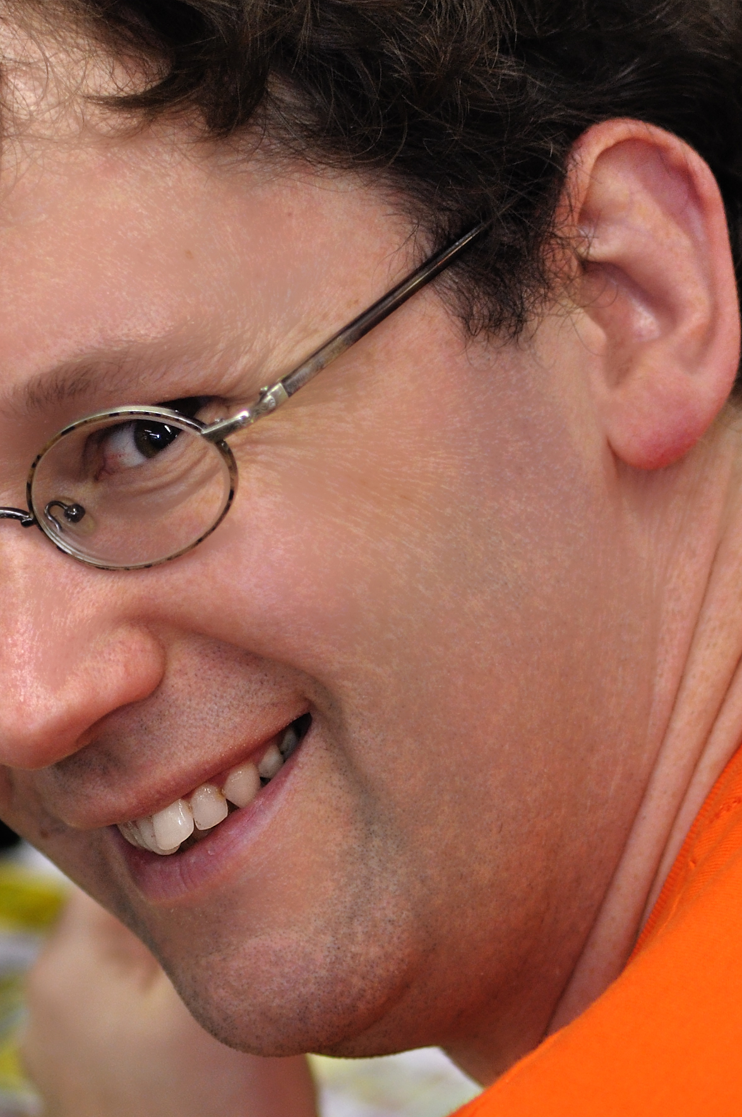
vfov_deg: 16.0
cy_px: 966
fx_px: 3944
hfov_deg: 10.6
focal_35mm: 127
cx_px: -46
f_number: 2.5
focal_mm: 35
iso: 400
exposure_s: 1/60
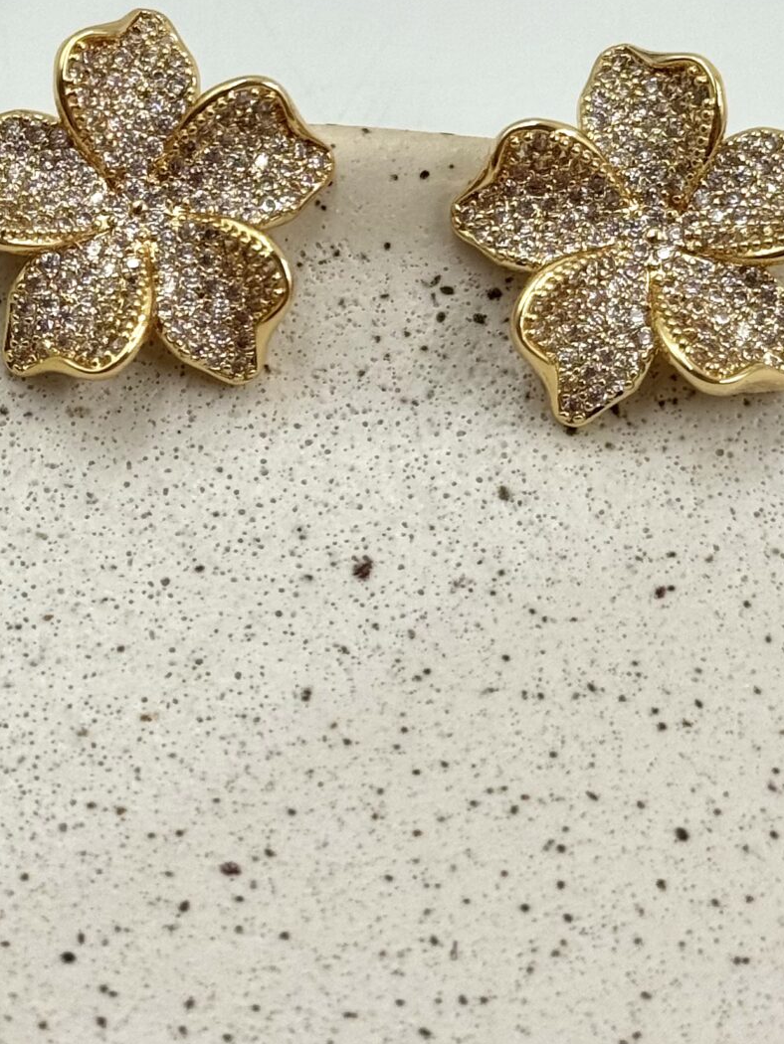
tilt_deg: -50.5
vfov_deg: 16.7
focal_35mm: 117
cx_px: 364
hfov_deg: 12.7
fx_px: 3532
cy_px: 162
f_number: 1.78
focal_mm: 6.76
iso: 64
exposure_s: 1/952
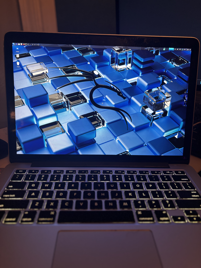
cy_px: 134
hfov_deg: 53.1
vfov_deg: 67.3
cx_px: 100
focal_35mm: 26
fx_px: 201
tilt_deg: -24.2
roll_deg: +1.7
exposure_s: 1/60
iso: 200
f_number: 1.6
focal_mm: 5.96
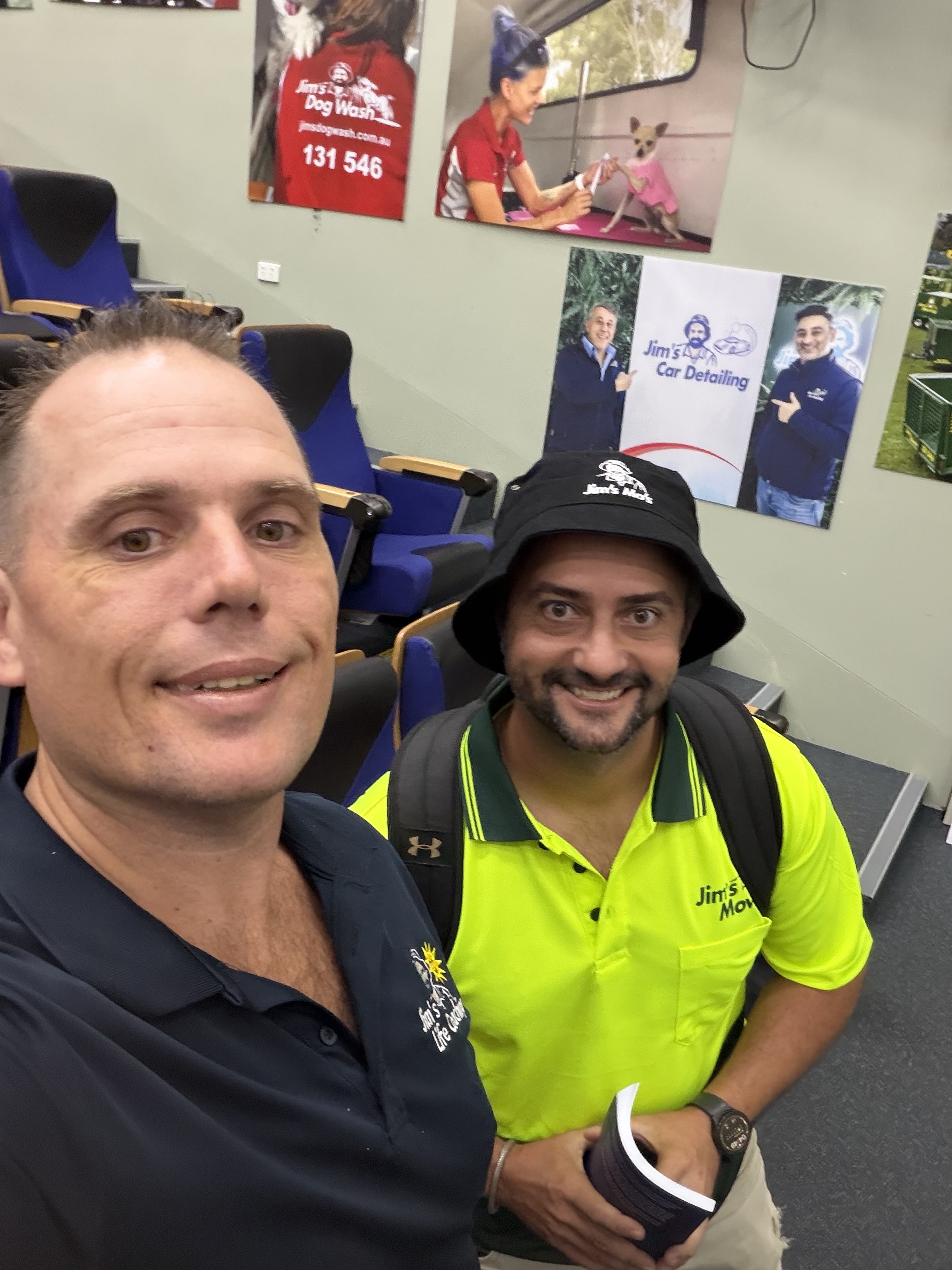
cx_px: 476
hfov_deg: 46.8
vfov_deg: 60.0
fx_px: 1100
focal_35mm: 30
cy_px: 635
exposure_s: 1/33
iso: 400
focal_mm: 2.71
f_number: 1.9
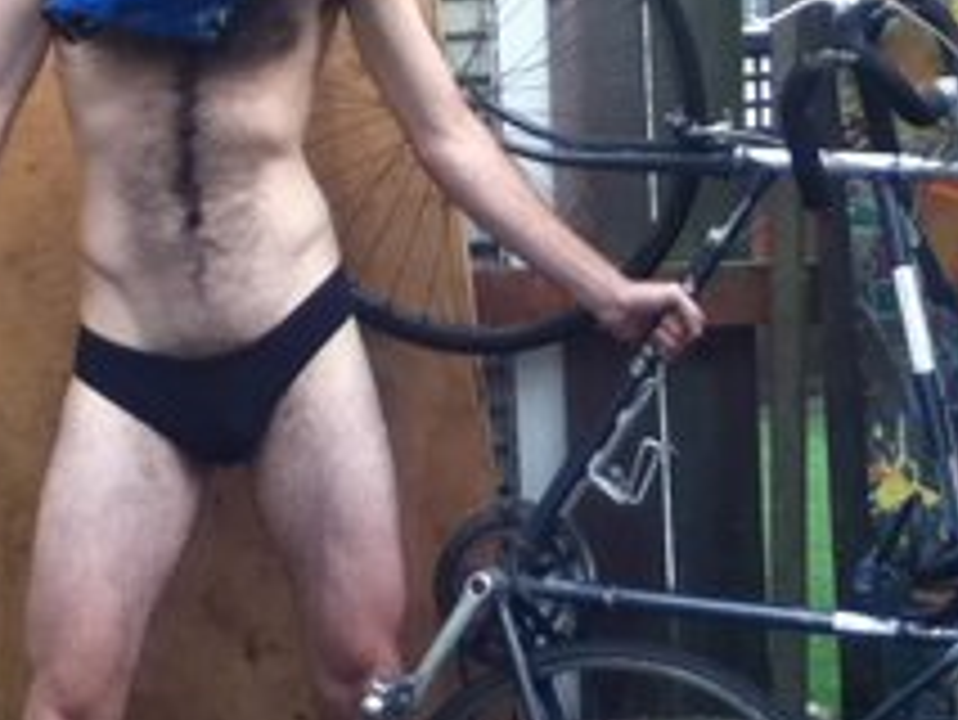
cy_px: 279
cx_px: 612
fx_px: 1661
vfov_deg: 24.4
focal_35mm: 60
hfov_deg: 32.0
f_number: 2.4
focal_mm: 3.85
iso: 125
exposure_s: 1/60
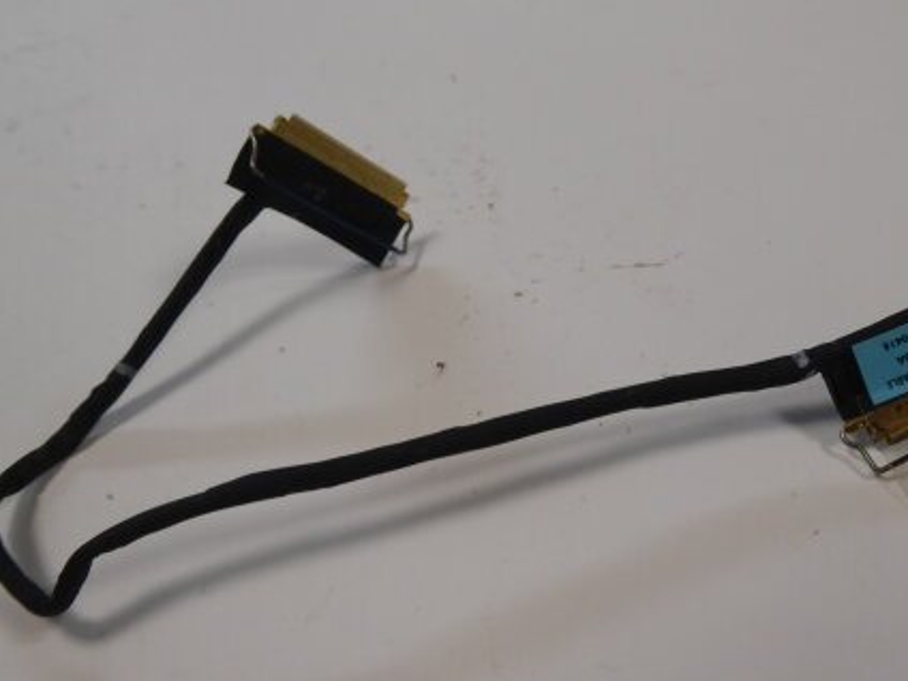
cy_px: 360
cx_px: 505
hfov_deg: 45.7
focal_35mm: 41
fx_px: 1075
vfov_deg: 35.1
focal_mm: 5
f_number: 3.5
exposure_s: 1/60
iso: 200
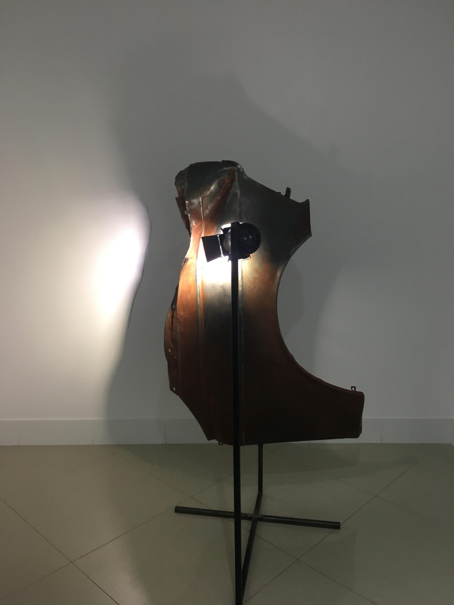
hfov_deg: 48.2
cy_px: 302
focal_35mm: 29
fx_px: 507
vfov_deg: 61.7
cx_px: 227
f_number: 2.2
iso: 64
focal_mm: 4.15
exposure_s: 1/33
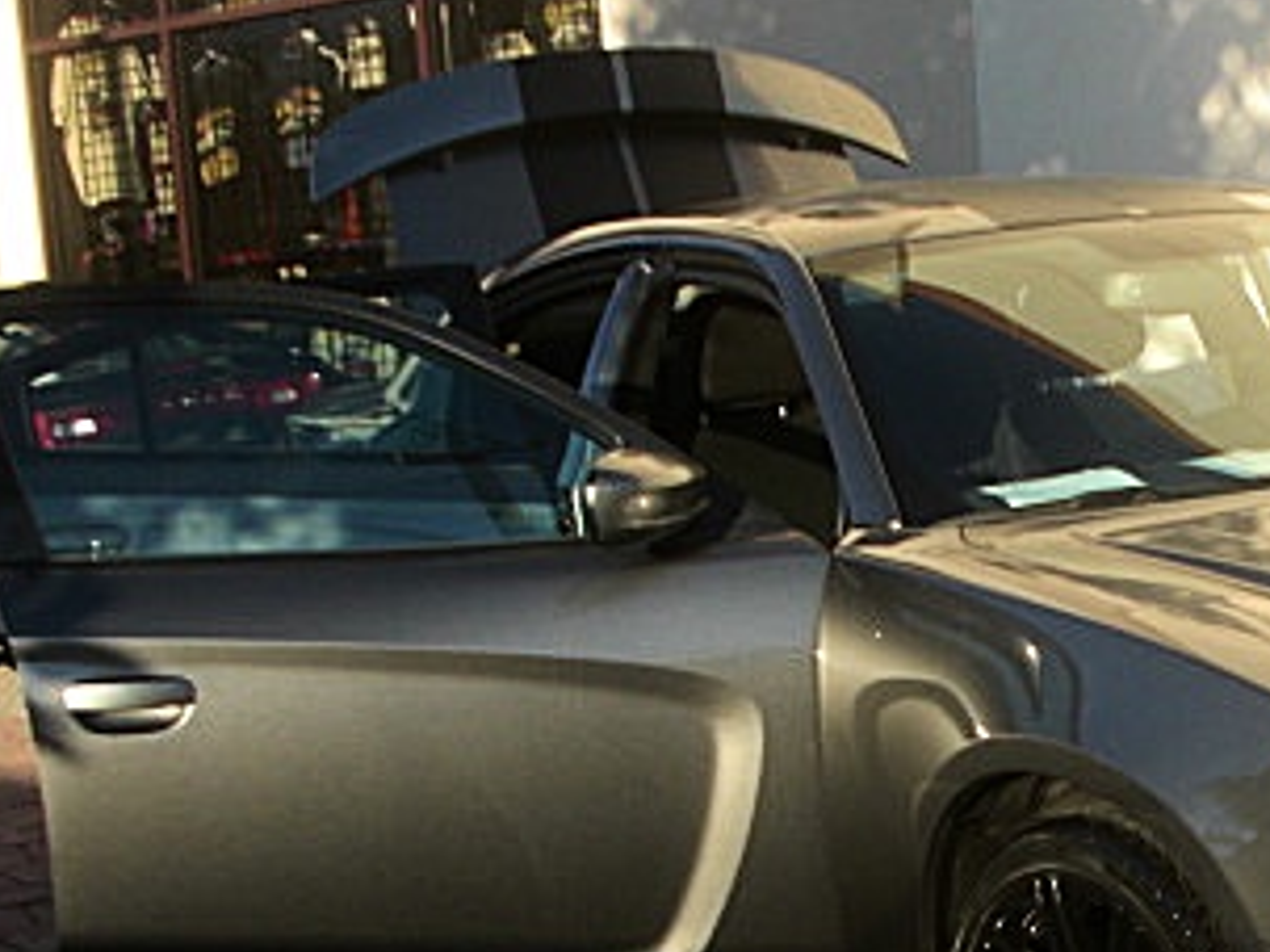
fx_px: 2787
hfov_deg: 25.1
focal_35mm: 76
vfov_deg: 19.2
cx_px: 1056
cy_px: 776
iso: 50
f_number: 2.8
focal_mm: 6.3
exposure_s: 1/400
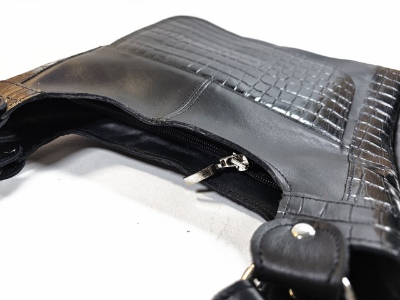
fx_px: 266
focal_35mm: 23
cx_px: 200
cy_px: 150
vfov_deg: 58.9
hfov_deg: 73.9
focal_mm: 6.3
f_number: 1.7
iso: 20
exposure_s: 1/100
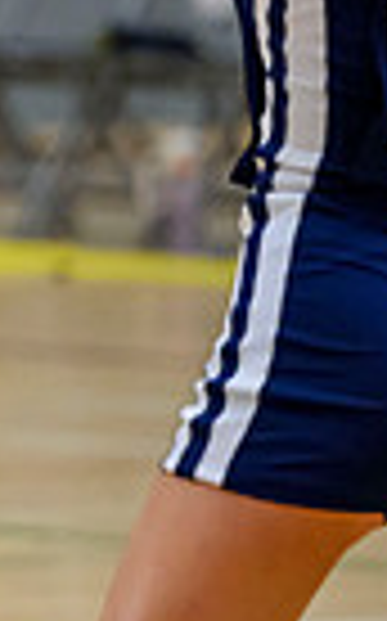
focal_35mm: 856
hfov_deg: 1.5
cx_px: -688
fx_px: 14475
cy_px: -38
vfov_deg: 2.5
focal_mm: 200
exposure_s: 1/800
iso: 6400
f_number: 3.5
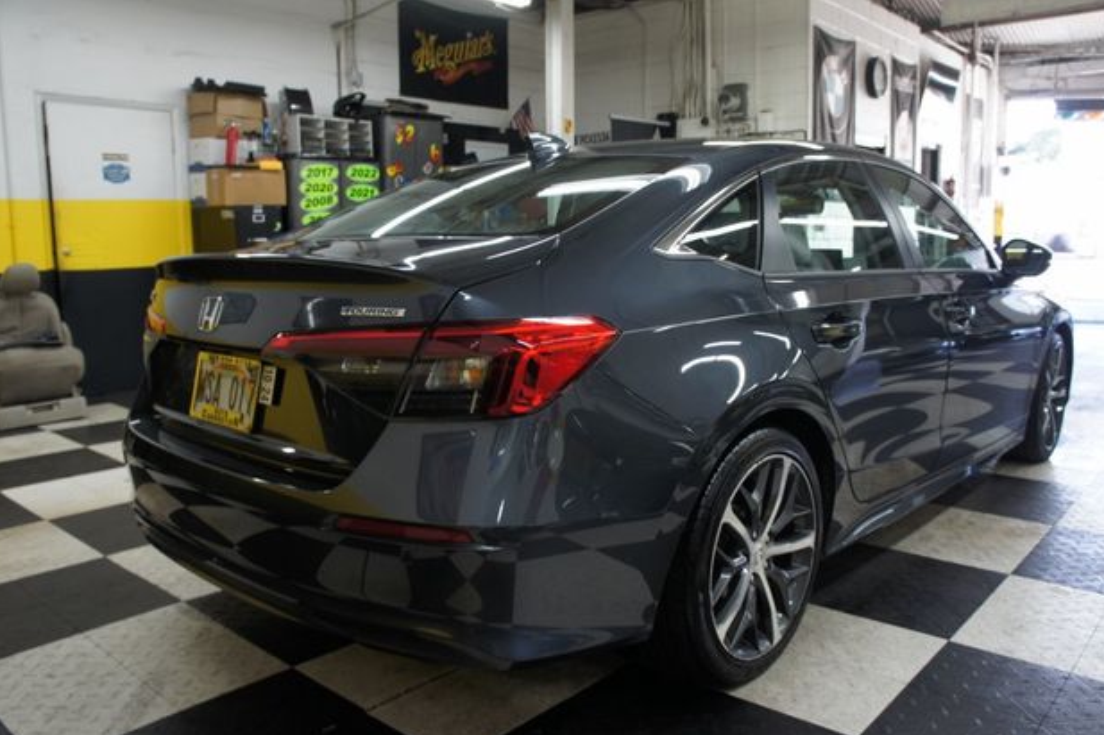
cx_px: 567
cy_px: 379
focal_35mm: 28
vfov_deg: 46.4
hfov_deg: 65.5
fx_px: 858
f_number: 3.5
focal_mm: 18
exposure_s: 1/30
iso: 200
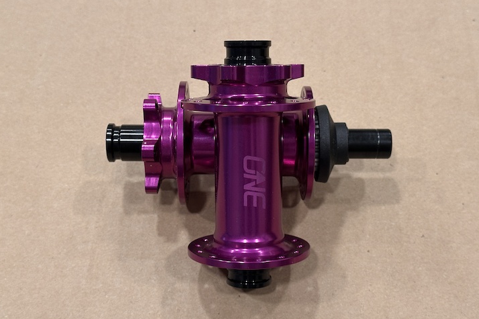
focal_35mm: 56
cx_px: 252
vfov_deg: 24.2
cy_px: 168
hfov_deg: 35.6
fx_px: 745
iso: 200
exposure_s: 1/60
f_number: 1.78
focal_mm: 6.86
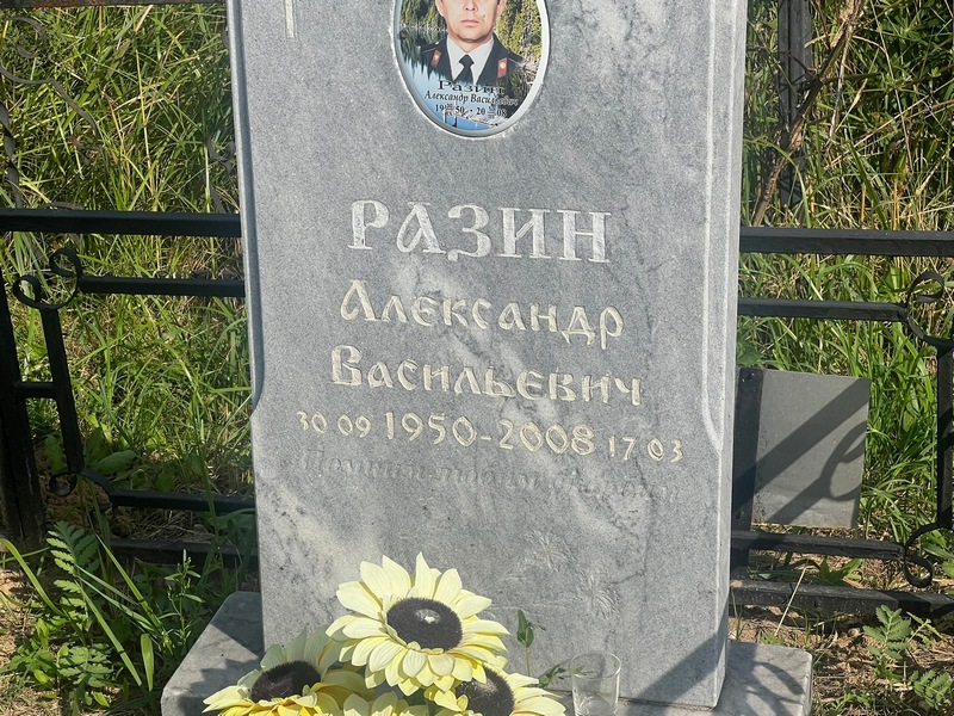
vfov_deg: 19.1
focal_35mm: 77
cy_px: 358
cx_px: 477
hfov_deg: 25.3
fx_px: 2122
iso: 32
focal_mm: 9
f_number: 2.8
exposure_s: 1/1206
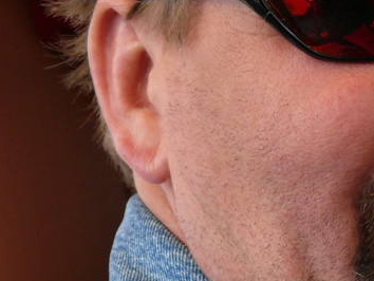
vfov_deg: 9.8
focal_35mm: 152
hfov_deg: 12.9
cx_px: 308
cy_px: 157
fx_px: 1643
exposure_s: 1/500
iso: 160
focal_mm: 10.2
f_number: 3.2
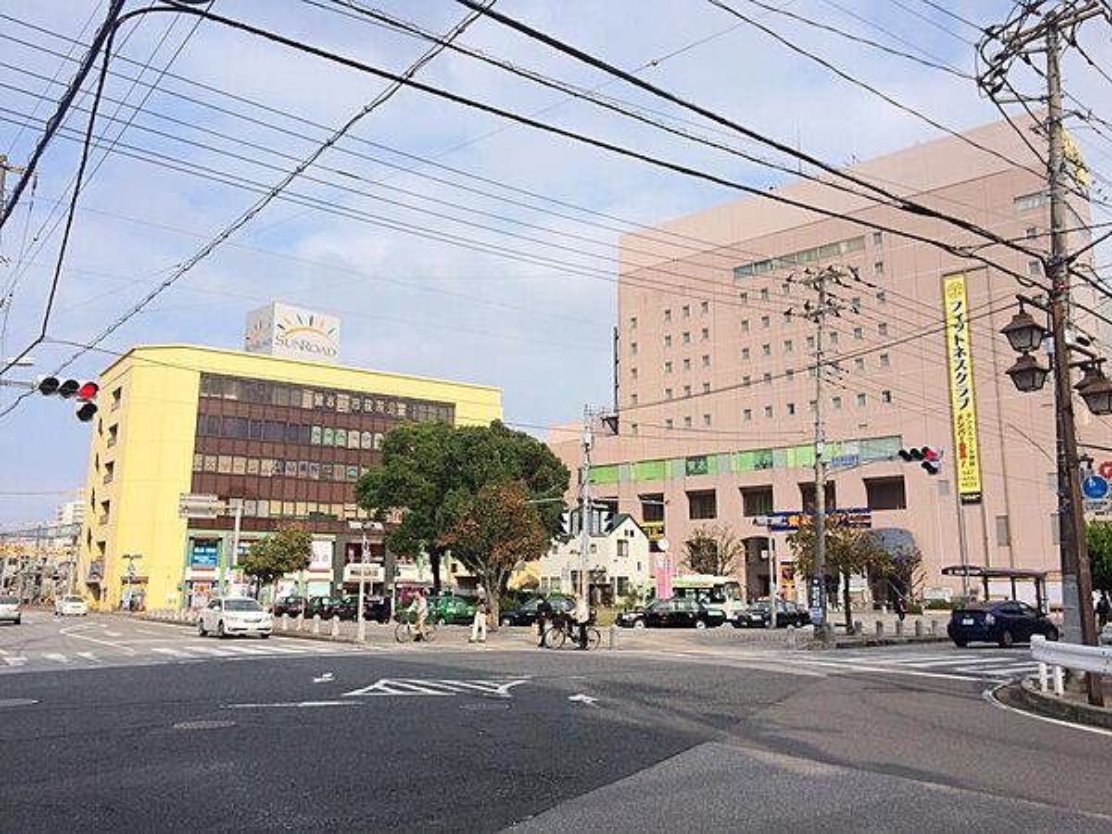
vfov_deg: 48.2
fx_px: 932
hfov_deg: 61.7
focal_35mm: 29
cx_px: 556
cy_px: 417
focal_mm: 4.15
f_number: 2.2
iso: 32
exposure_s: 1/1520
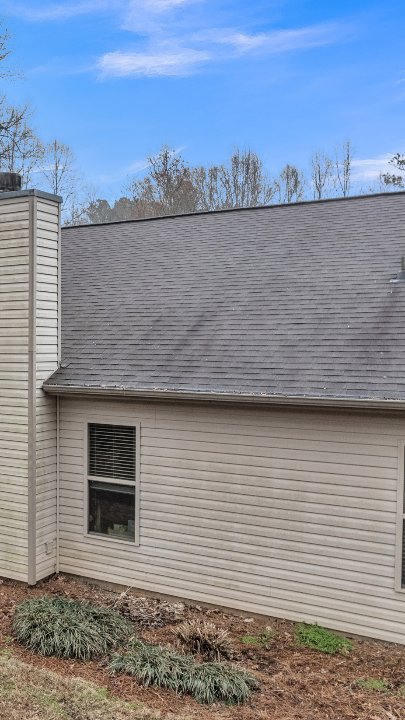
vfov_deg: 56.6
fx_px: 668
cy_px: 364
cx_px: -15
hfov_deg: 30.9
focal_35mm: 35
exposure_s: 1/25
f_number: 2.8
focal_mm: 8.38
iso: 100
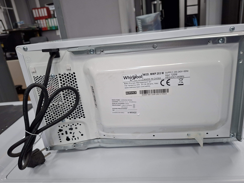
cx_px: 126
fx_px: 169
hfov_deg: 71.6
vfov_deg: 56.8
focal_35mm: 24
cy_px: 94
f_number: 1.8
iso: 320
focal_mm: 5.54
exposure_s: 1/100
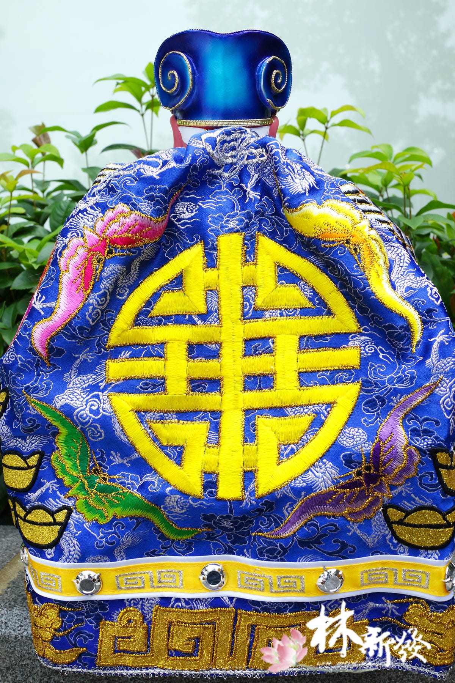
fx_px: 663
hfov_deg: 37.9
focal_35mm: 35
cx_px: 228
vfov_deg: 54.4
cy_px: 342
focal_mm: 35
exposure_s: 1/100
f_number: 11
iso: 100
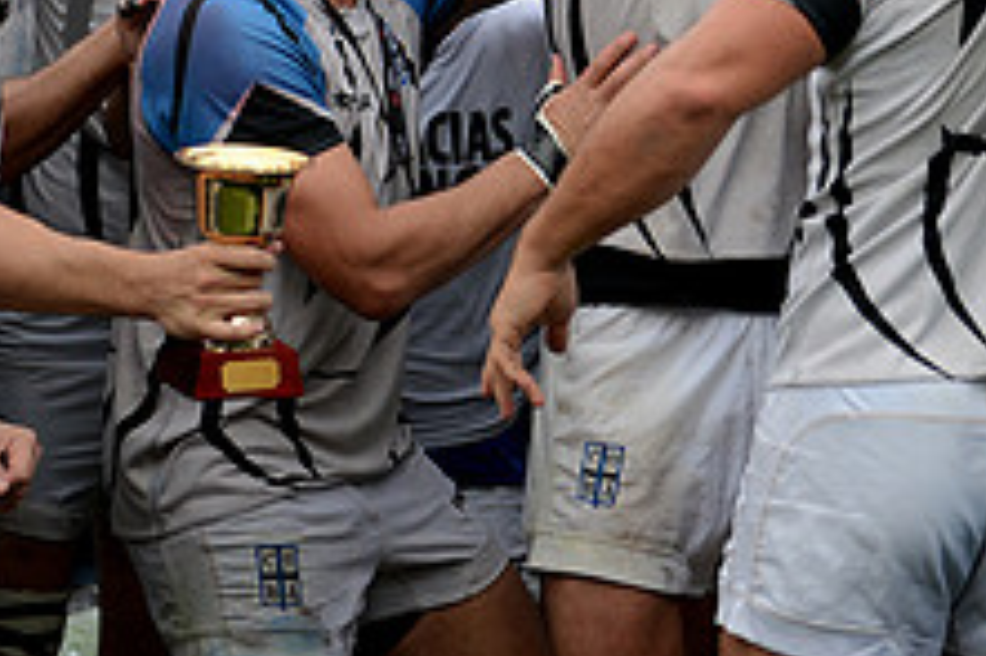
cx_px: 638
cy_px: -194
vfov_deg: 7.4
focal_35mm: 184
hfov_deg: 11.2
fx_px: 5036
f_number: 2.8
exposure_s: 1/800
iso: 500
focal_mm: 70
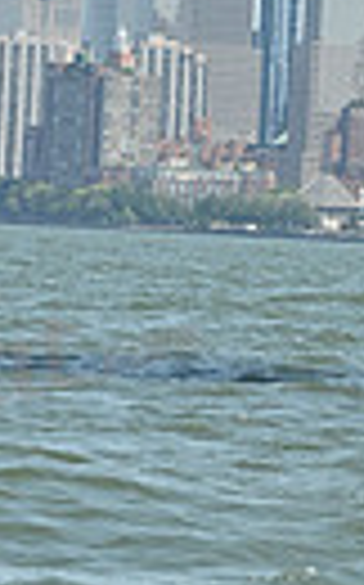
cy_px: -351
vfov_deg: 5.0
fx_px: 6681
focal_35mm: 420
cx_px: 434
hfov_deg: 3.1
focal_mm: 92
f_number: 6.3
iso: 320
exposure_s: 1/2000
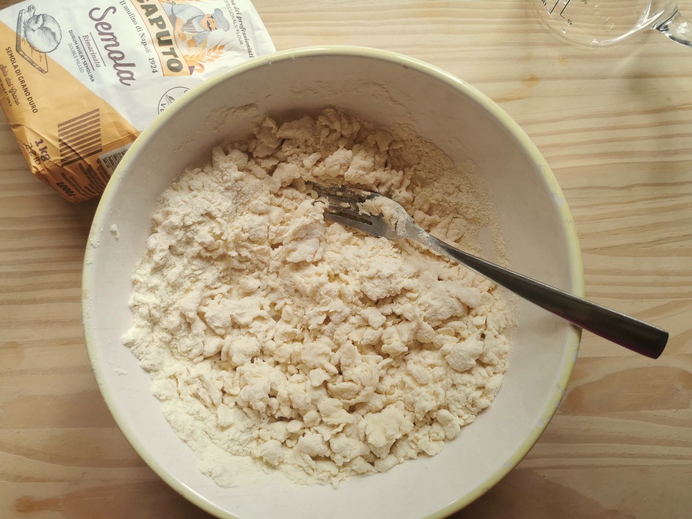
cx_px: 344
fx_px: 560
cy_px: 267
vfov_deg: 49.7
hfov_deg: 63.4
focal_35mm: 28
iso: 100
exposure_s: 1/100
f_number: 1.6
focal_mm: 5.56
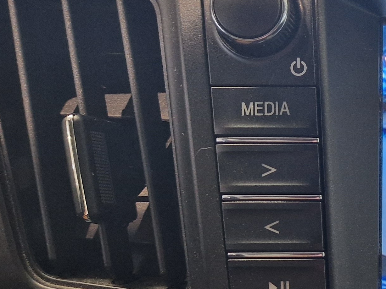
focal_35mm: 75
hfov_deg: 21.4
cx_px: 596
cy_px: 243
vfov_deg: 19.4
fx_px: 836
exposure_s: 1/50
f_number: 1.8
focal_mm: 5.4
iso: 100
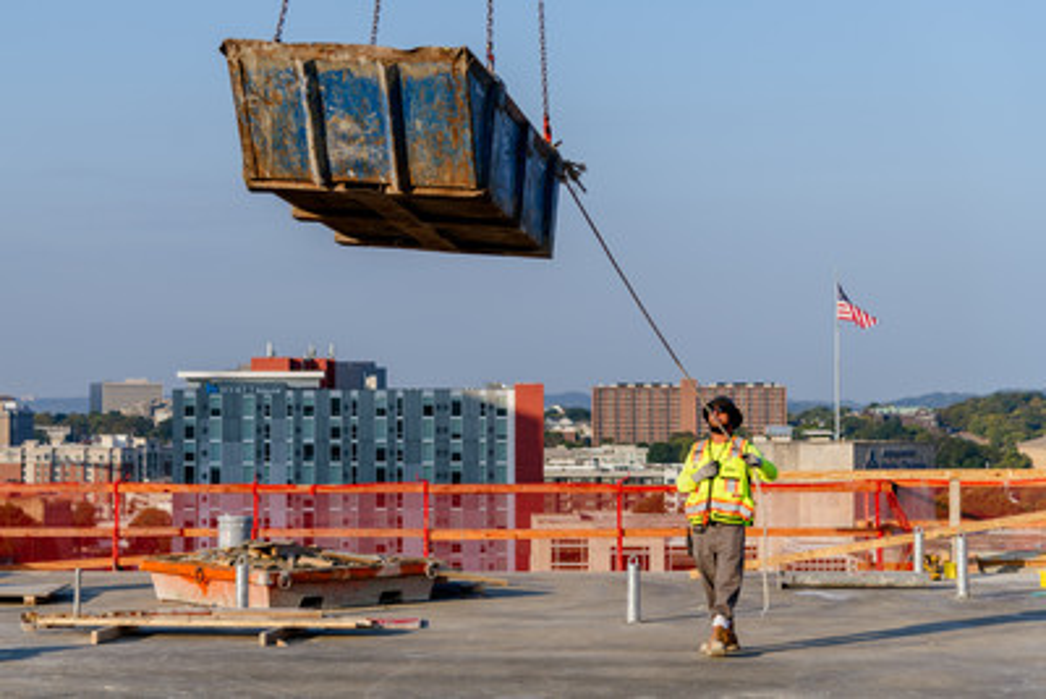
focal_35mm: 78
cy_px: 284
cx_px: 425
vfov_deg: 17.4
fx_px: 2277
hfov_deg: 25.8
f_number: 4
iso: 200
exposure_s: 1/1000
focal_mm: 66
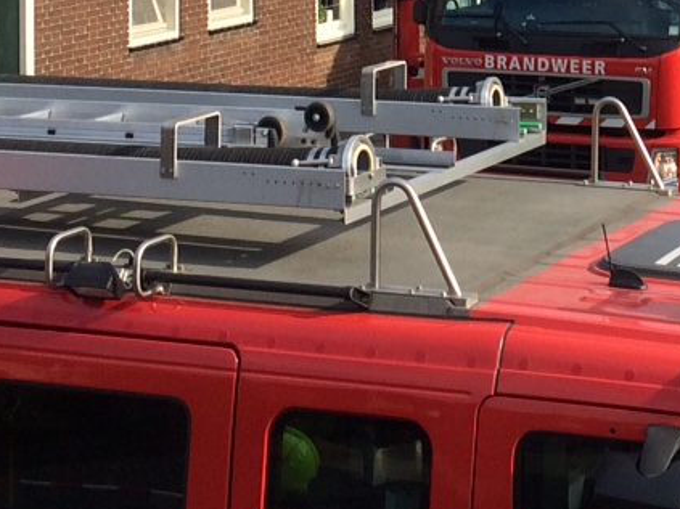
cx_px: 712
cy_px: -257
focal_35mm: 112
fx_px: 2200
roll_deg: +1.3
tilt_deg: -1.4
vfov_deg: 12.6
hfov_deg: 17.1
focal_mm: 4.15
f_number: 2.2
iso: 32
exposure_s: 1/1368
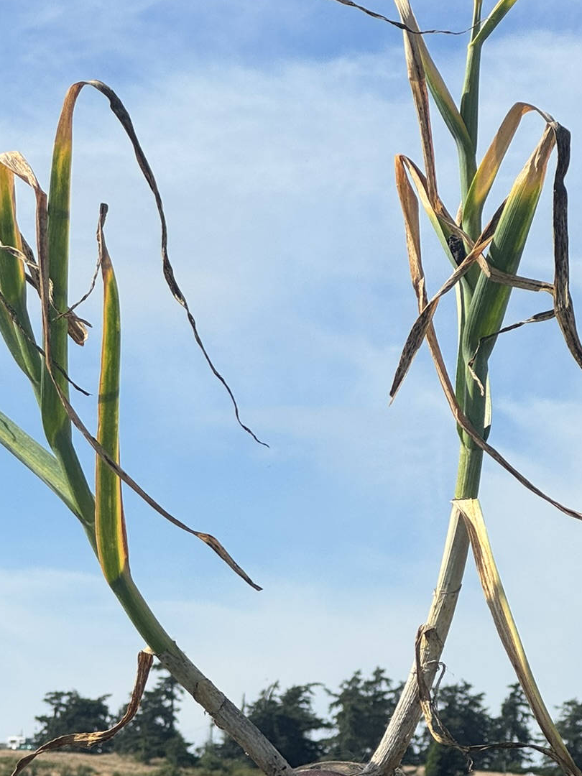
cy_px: 703
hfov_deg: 10.2
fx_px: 3273
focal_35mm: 146
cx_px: 252
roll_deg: +0.4
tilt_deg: +5.0
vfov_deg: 13.4
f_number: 2.8
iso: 25
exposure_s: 1/968
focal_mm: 9
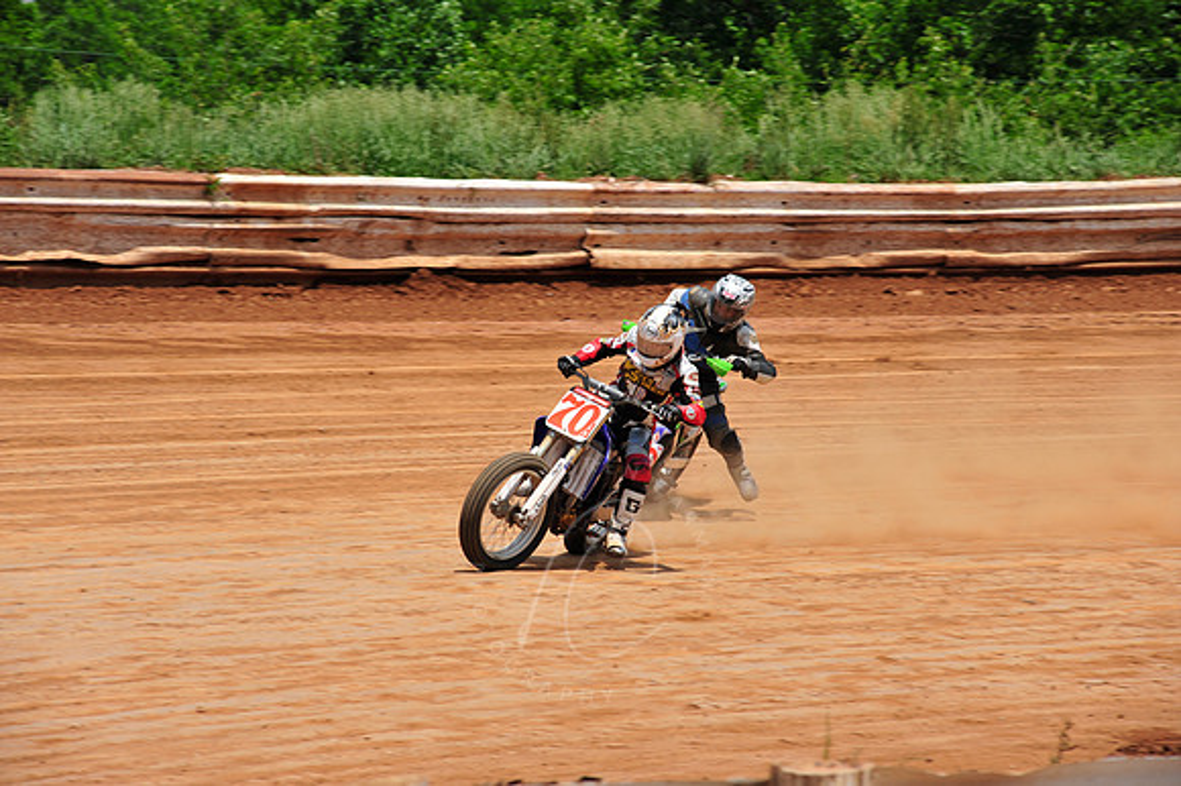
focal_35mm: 200
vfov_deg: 6.9
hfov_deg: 10.3
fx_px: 6557
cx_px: 590
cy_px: 393
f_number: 11
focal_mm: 200
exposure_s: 1/400
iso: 200
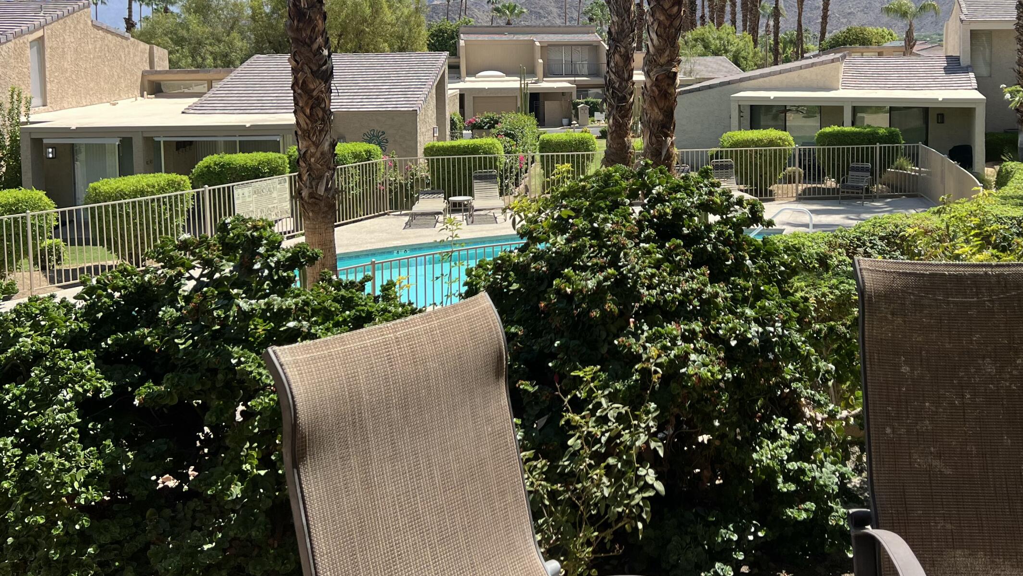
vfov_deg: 29.0
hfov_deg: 50.1
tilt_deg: -4.6
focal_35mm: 40
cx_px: 622
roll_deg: +1.3
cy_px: 110
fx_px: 1085
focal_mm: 5.7
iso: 50
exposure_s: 1/4274
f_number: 1.5
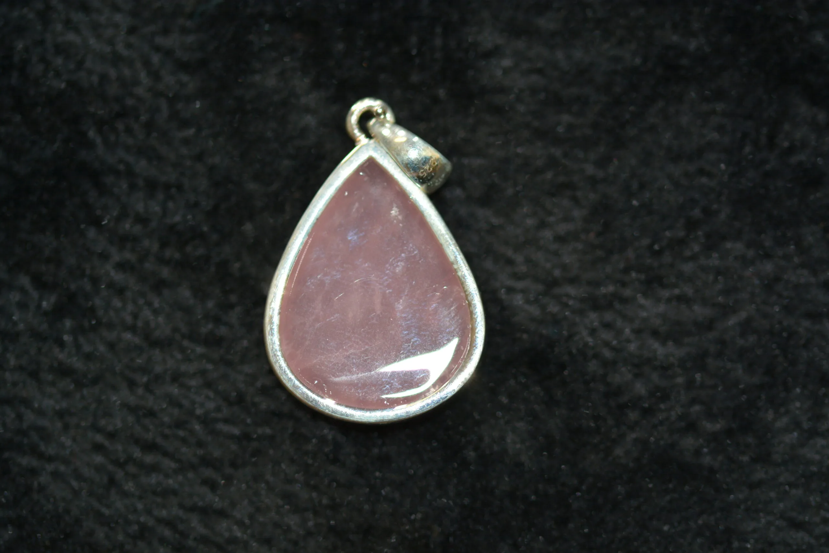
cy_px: 276
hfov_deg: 13.0
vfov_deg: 8.7
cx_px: 414
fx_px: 3627
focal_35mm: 158
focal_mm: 105
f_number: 3.5
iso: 320
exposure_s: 1/60
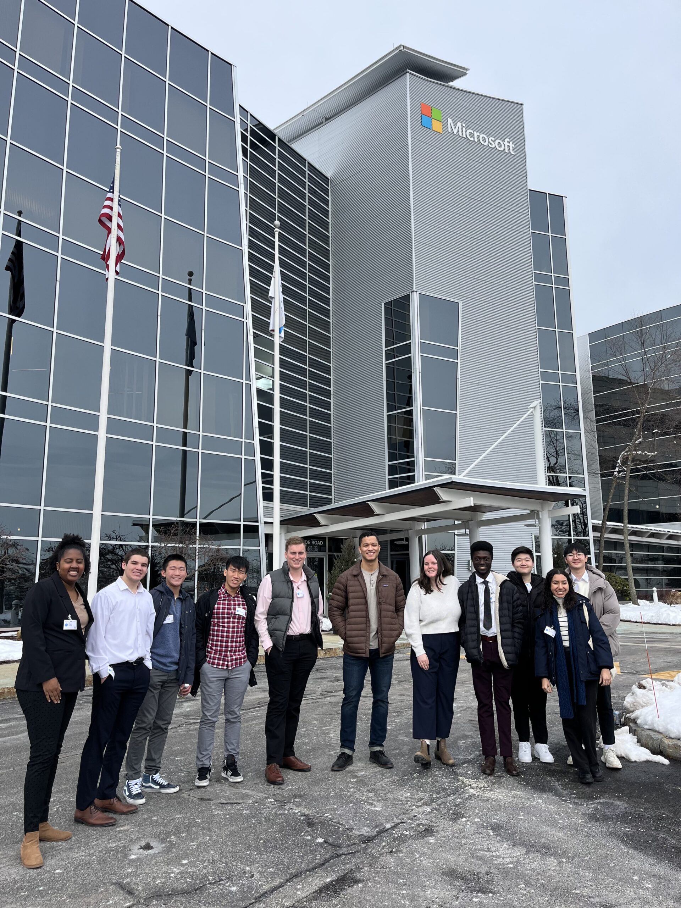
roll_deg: +0.6
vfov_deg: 67.3
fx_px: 682
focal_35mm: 26
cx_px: 340
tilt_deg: +10.5
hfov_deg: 53.1
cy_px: 454
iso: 50
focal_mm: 5.1
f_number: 1.6
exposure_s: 1/858
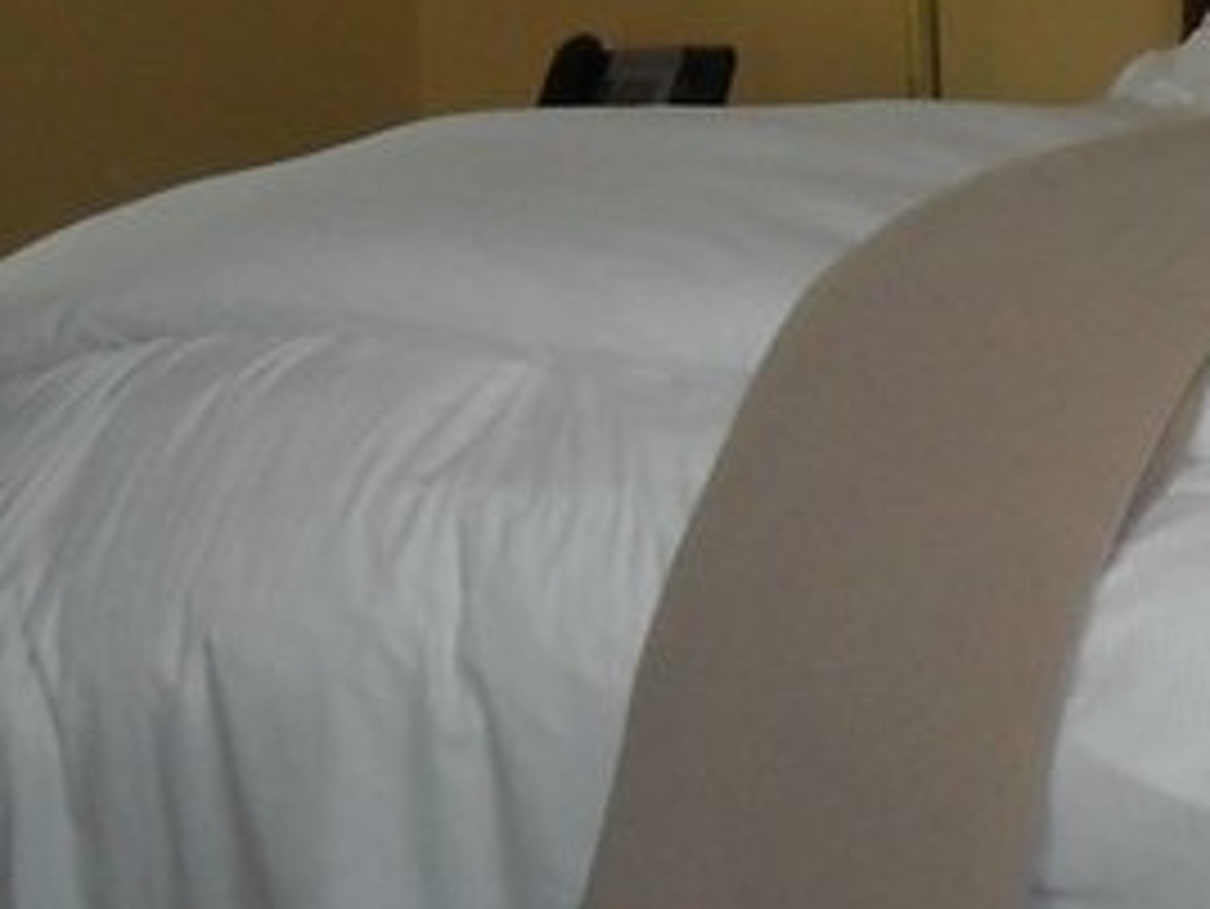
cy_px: -130
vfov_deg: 11.0
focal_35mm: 133
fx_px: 4651
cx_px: 1786
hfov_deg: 13.9
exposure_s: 1/60
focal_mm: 5.7
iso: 200
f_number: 2.8
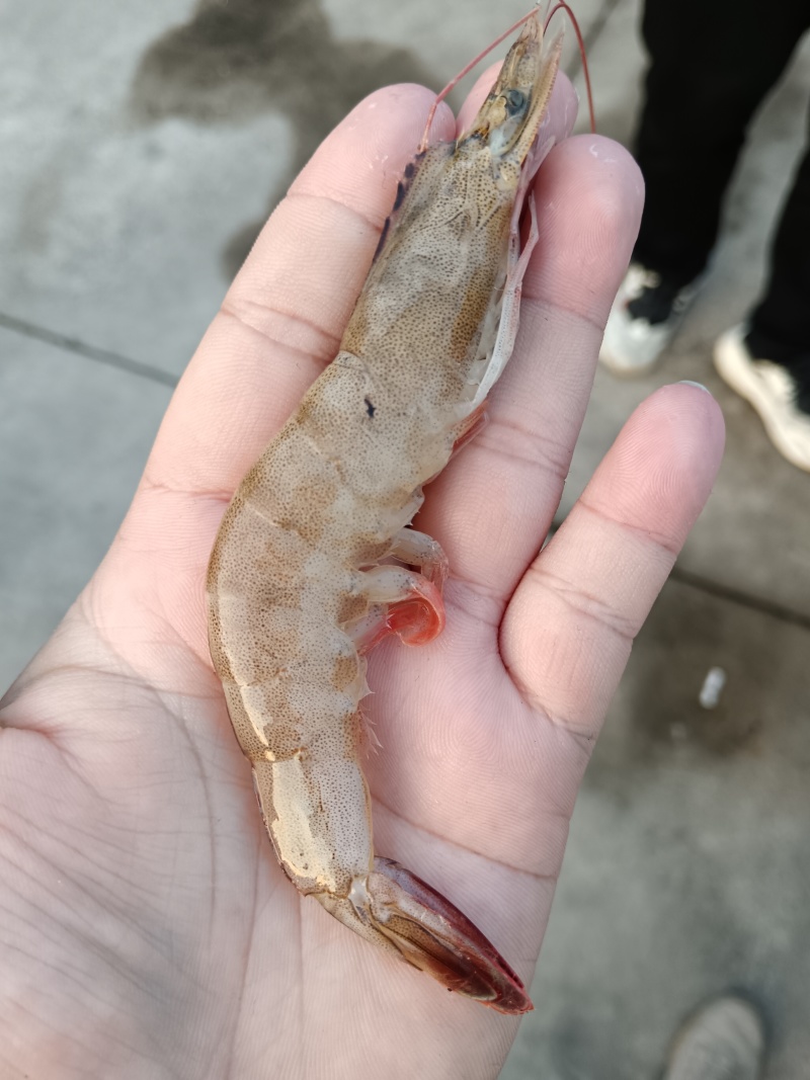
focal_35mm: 27
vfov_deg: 65.3
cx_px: 405
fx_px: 843
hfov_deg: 51.3
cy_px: 540
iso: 321
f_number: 1.9
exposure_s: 1/100
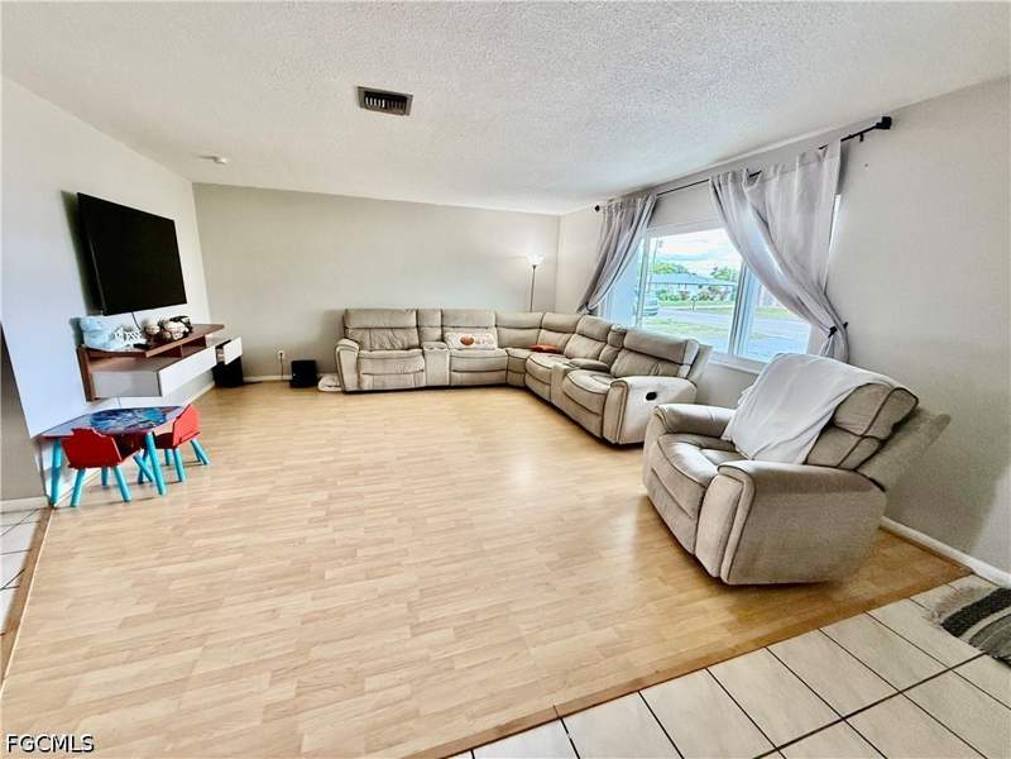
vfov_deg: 85.7
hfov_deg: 102.1
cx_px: 506
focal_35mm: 14
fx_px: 409
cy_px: 380
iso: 250
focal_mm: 2.22
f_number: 2.2
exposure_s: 1/120
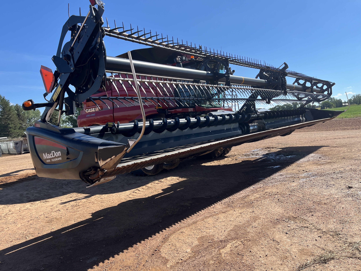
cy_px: 136
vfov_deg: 53.1
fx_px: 271
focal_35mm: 26
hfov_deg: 67.3
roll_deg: +6.1
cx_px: 180
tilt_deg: +0.1
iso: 50
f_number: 1.6
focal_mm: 5.1
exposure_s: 1/2222
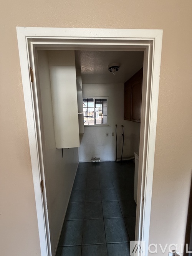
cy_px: 128
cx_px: 96
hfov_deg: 85.7
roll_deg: +0.8
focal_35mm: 14
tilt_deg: -9.1
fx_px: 104
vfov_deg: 102.1
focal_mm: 2.22
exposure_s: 1/60
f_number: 2.2
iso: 400
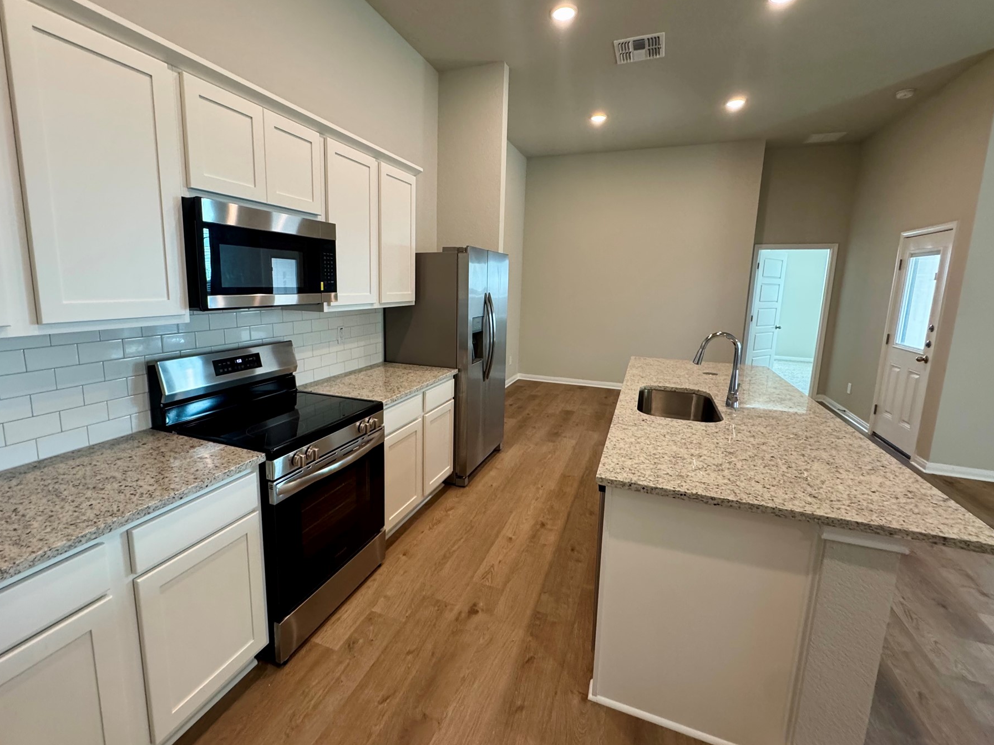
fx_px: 459
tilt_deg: -8.2
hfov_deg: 94.4
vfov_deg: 78.0
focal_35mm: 16
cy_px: 353
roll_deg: -1.3
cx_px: 463
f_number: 2.2
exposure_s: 1/120
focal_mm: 2.22
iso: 320
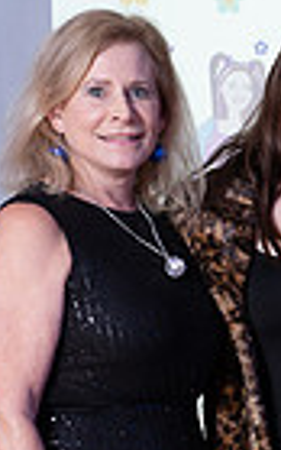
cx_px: 388
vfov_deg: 11.7
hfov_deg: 7.4
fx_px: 2142
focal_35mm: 175
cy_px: 521
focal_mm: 53
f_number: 4
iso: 800
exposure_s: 1/40
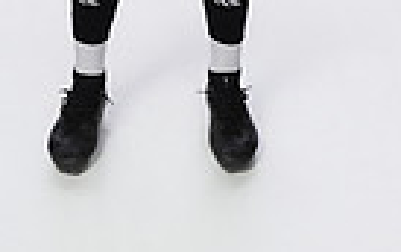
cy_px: -384
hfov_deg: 17.8
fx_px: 1280
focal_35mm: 117
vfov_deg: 9.7
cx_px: 152
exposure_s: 1/250
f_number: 8
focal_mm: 35
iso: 800
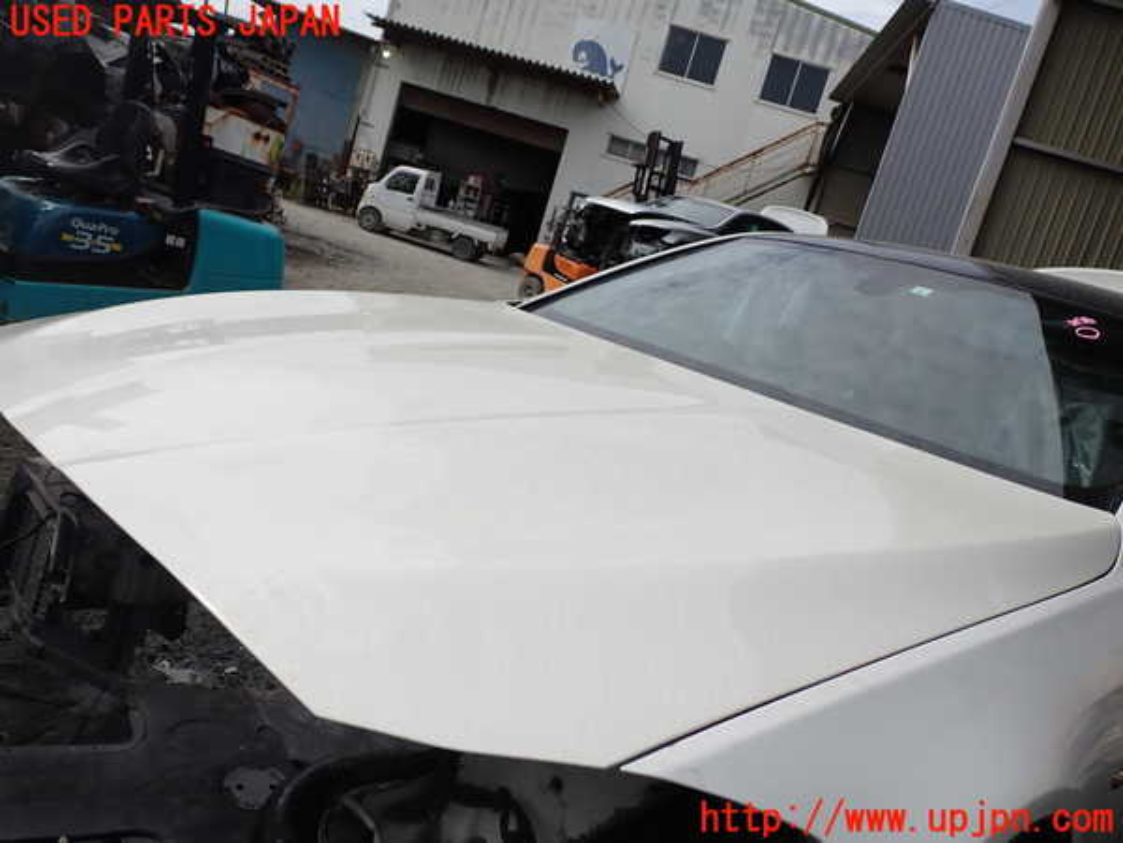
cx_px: 562
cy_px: 422
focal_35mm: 30
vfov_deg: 46.8
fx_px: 973
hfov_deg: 60.0
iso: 100
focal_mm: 5.4
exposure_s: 1/250
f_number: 9
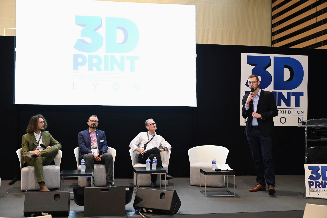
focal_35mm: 43
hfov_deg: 45.4
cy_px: 109
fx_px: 391
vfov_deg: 31.2
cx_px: 164
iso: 2000
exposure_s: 1/200
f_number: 3.2
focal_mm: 43
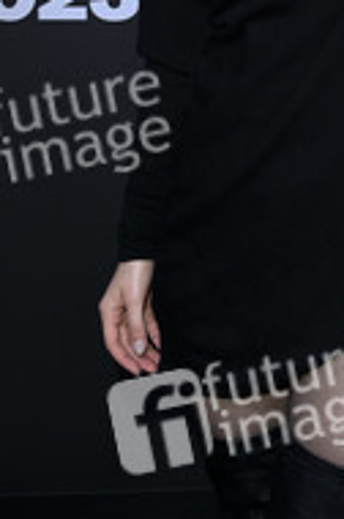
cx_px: 328
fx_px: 1151
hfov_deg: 16.7
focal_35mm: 80
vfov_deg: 24.3
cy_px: 0
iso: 1000
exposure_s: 1/250
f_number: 5.6
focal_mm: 38
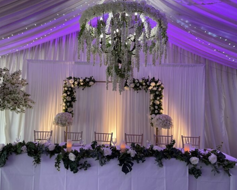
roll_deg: -1.3
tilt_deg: +3.5
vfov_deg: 51.5
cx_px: 107
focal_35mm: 28
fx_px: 196
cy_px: 94
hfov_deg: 62.1
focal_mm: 4.2
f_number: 1.6
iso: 100
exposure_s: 1/100
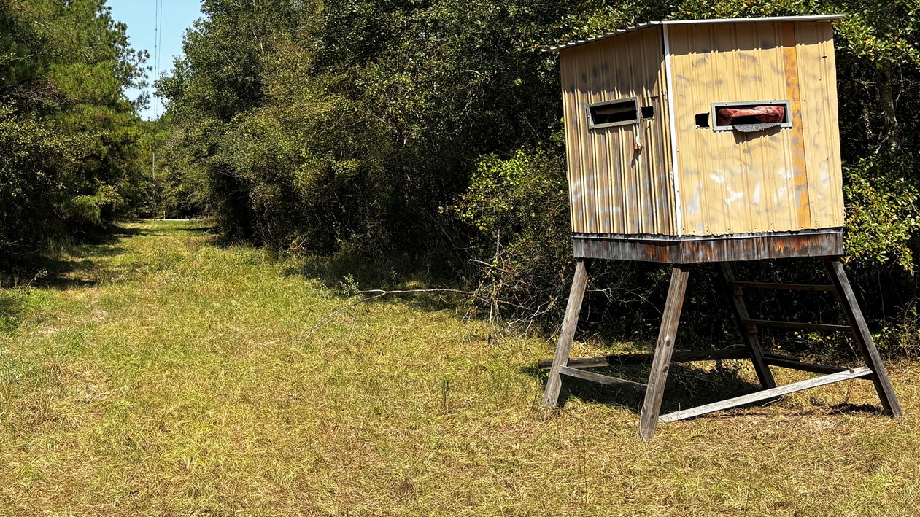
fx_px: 1122
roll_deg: +1.1
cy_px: 120
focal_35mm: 46
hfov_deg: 42.7
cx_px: 193
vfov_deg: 25.6
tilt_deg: +3.3
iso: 50
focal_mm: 5.96
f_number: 1.6
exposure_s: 1/2062
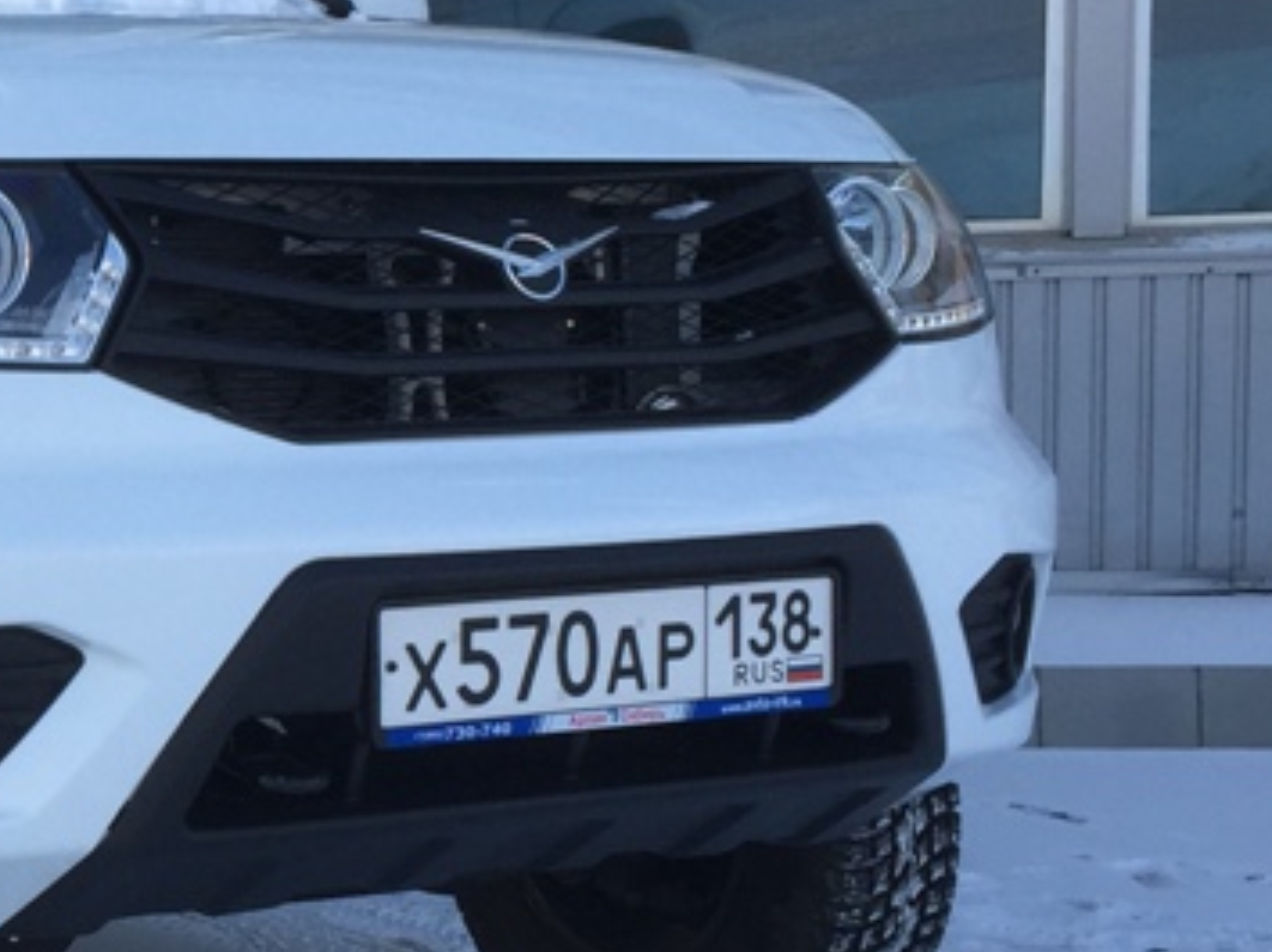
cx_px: -169
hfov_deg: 21.9
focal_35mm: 84
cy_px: 456
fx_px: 3085
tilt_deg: -1.3
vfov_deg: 17.5
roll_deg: +1.6
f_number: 2.2
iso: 32
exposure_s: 1/395
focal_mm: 4.15
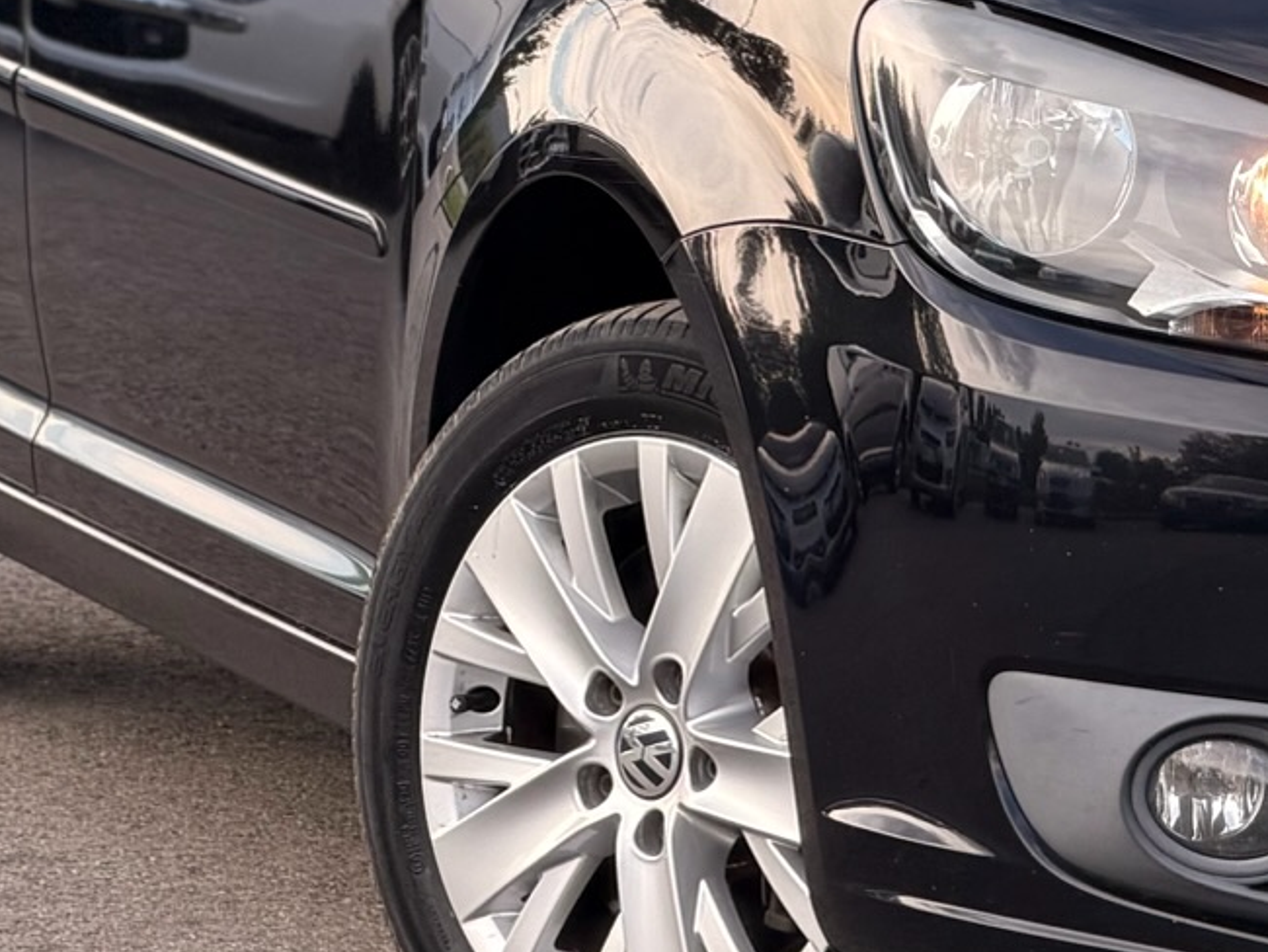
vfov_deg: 4.7
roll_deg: -0.5
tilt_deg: -4.7
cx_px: 1264
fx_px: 11543
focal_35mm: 315
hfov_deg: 6.3
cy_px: 72
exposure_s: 1/121
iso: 80
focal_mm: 16.89
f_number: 2.8
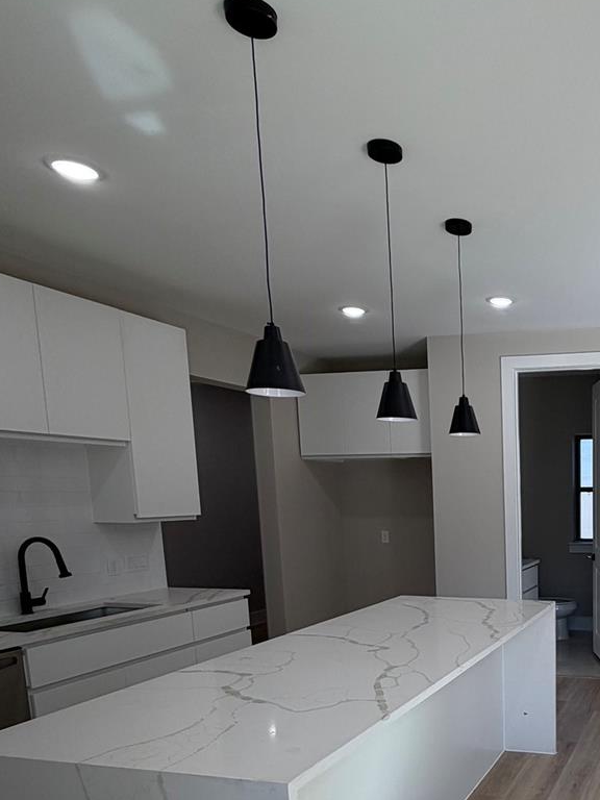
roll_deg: -0.1
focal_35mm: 28
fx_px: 647
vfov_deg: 60.5
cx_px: 583
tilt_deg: -8.0
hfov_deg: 43.5
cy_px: 585
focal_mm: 2.22
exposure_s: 1/159
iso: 50
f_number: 2.2
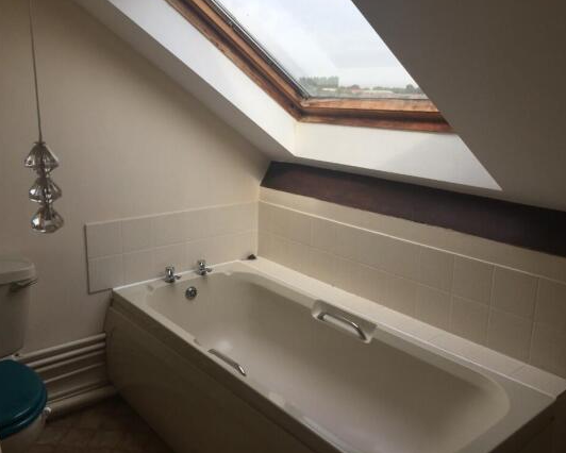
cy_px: 223
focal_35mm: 31
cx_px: 288
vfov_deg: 47.1
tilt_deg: -13.3
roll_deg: -1.8
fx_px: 519
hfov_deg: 57.2
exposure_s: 1/860
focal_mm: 4.15
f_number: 2.2
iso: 32
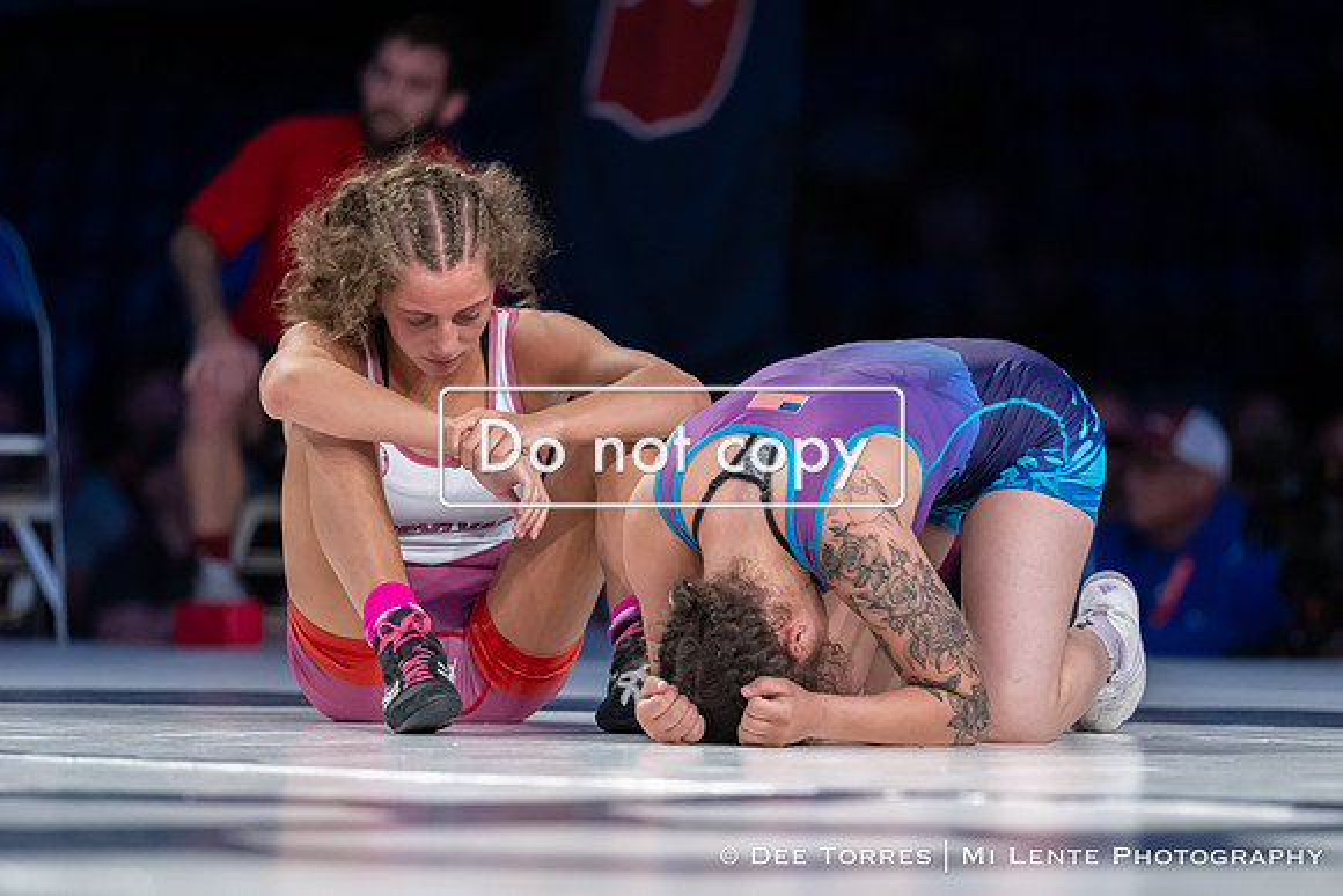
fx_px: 9570
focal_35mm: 256
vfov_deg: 5.4
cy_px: 532
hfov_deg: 8.0
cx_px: 643
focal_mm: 180
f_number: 2.8
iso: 2500
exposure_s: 1/800
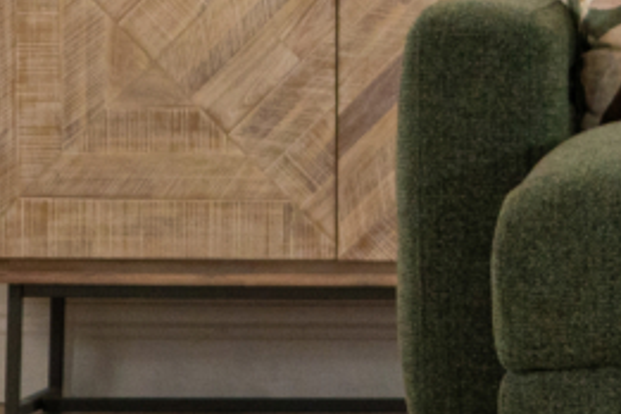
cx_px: 1735
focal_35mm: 550
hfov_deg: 3.7
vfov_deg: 2.5
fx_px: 9487
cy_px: -309
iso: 1000
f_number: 5.6
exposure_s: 1/125
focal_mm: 70
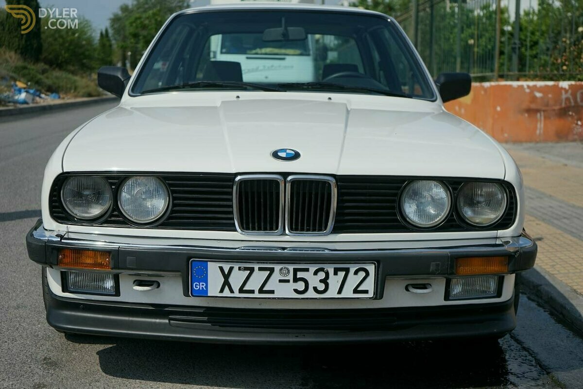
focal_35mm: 44
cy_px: 194
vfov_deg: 30.5
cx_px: 292
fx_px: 713
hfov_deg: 44.5
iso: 160
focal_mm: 44
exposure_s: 1/3200
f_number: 4.5
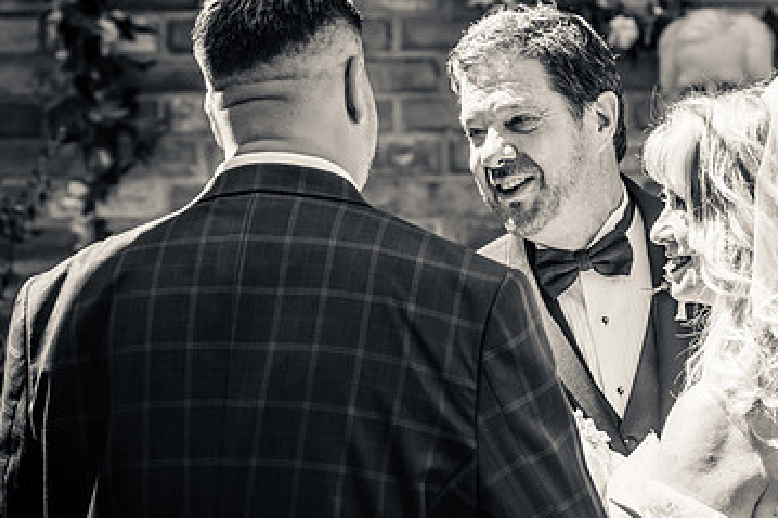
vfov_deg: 7.6
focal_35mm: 181
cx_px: 553
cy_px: 244
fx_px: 3910
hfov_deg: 11.3
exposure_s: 1/2000
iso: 640
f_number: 4.5
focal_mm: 112
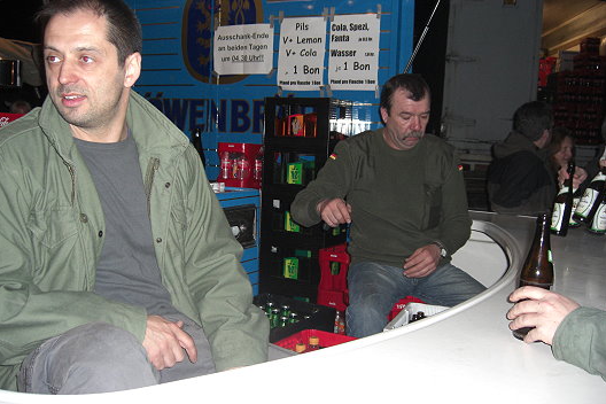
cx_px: 302
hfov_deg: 48.5
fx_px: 673
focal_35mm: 40
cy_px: 184
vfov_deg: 33.4
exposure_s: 1/60
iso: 200
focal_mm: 7.9
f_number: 2.8
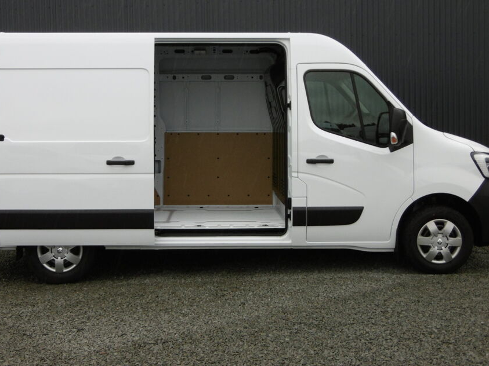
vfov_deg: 28.5
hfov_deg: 37.5
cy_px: 162
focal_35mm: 51
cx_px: 235
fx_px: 720
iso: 100
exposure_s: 1/160
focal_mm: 7.7
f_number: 3.8
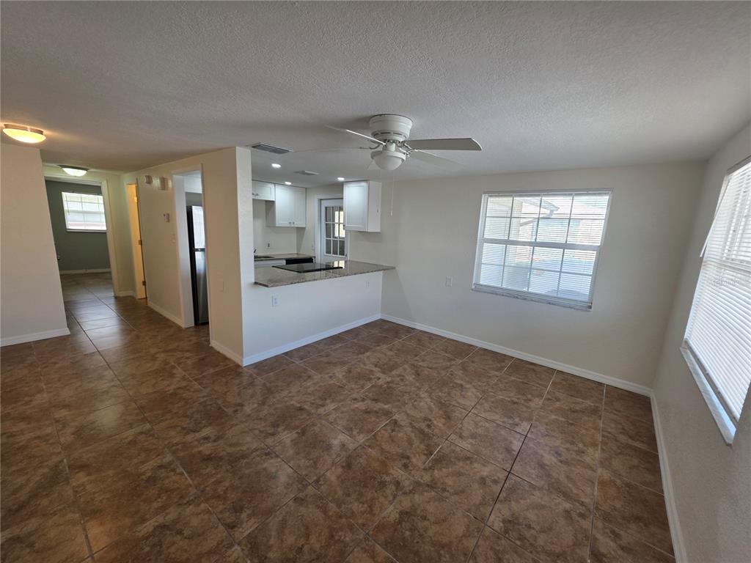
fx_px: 282
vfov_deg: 89.9
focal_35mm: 13
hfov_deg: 106.2
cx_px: 376
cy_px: 282
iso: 50
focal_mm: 2.2
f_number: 1.9
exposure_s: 1/120
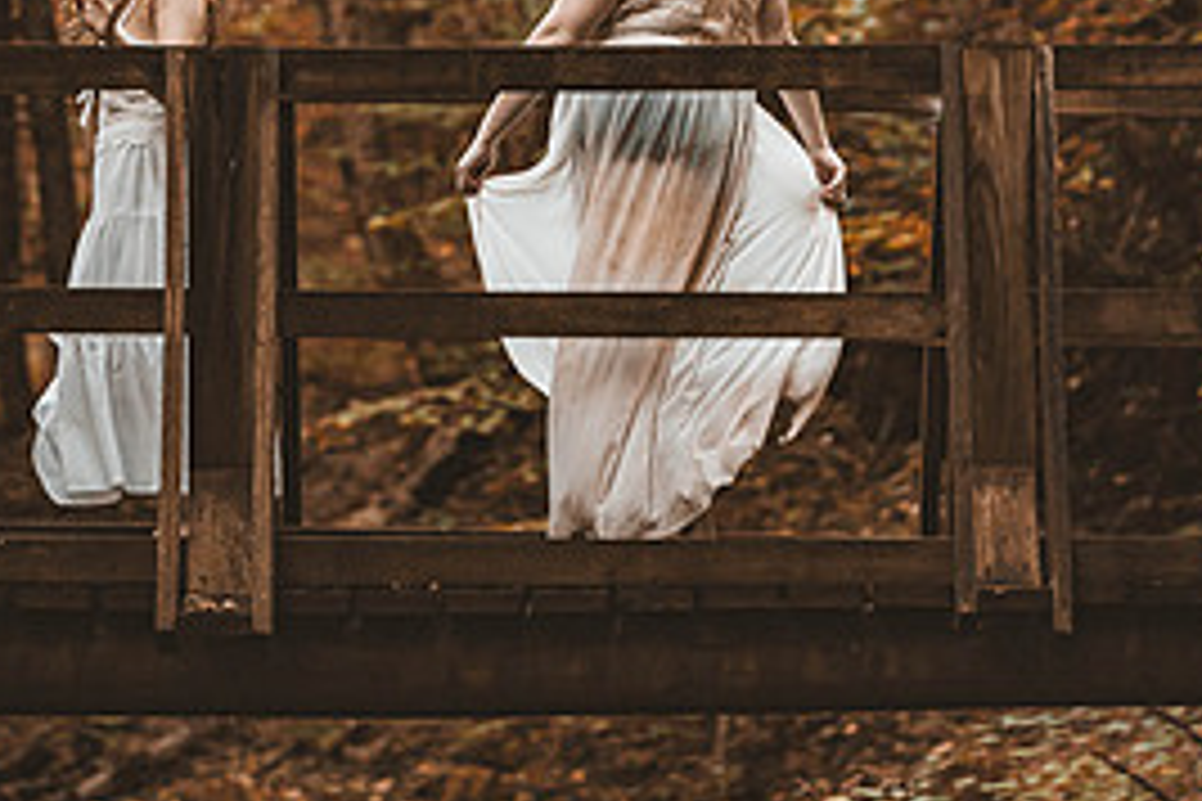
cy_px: 65
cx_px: 558
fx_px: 8847
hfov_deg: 7.8
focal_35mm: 265
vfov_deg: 5.2
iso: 1250
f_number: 2.8
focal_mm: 122
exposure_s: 1/250
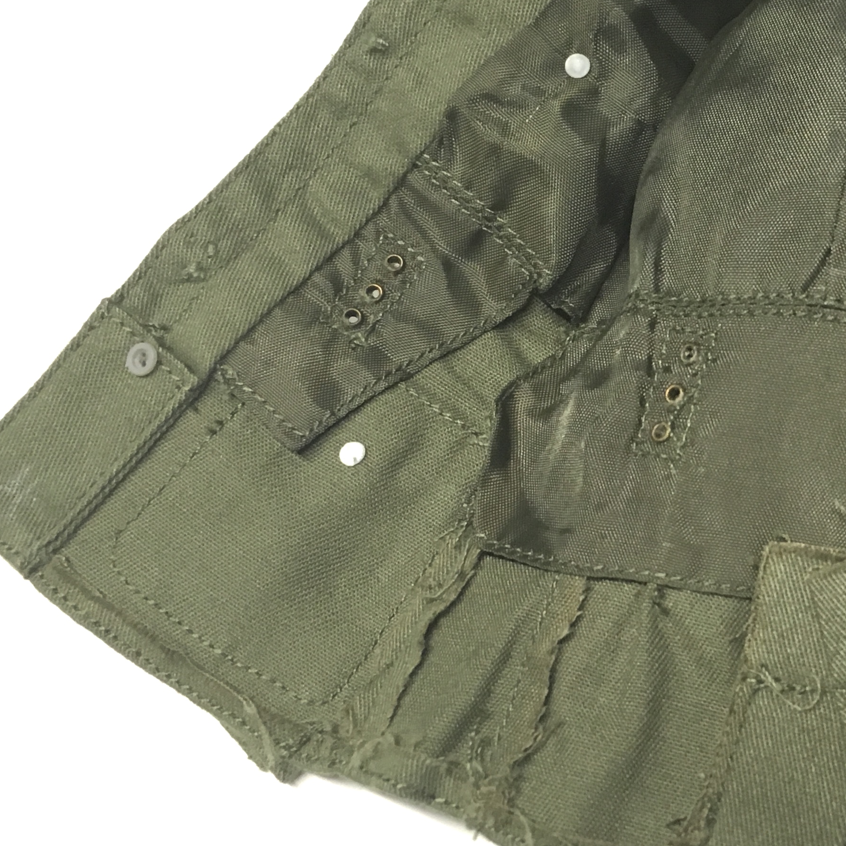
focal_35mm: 58
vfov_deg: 29.5
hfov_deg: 27.9
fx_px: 1604
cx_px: 831
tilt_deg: -53.8
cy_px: 378
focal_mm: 4.15
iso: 100
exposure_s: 1/30
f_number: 2.2
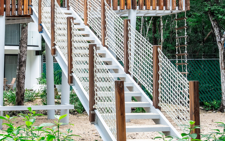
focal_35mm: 74
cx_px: 59
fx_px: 454
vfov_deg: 17.6
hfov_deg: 27.5
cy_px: 42
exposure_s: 1/100
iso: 320
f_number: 8
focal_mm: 28
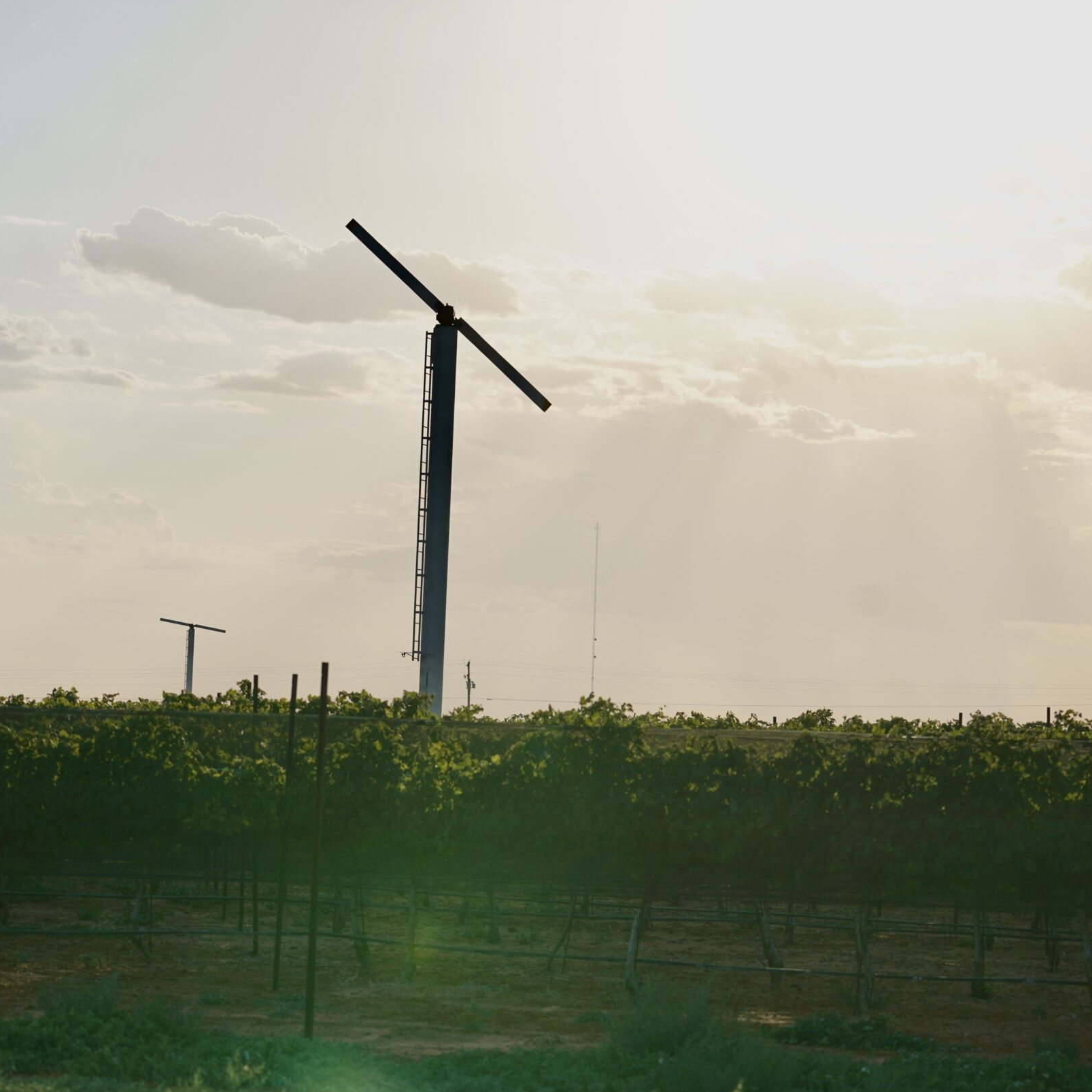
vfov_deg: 16.3
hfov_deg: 16.3
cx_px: 634
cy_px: 551
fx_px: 3819
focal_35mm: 107
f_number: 4.5
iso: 100
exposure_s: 1/2500
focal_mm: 79
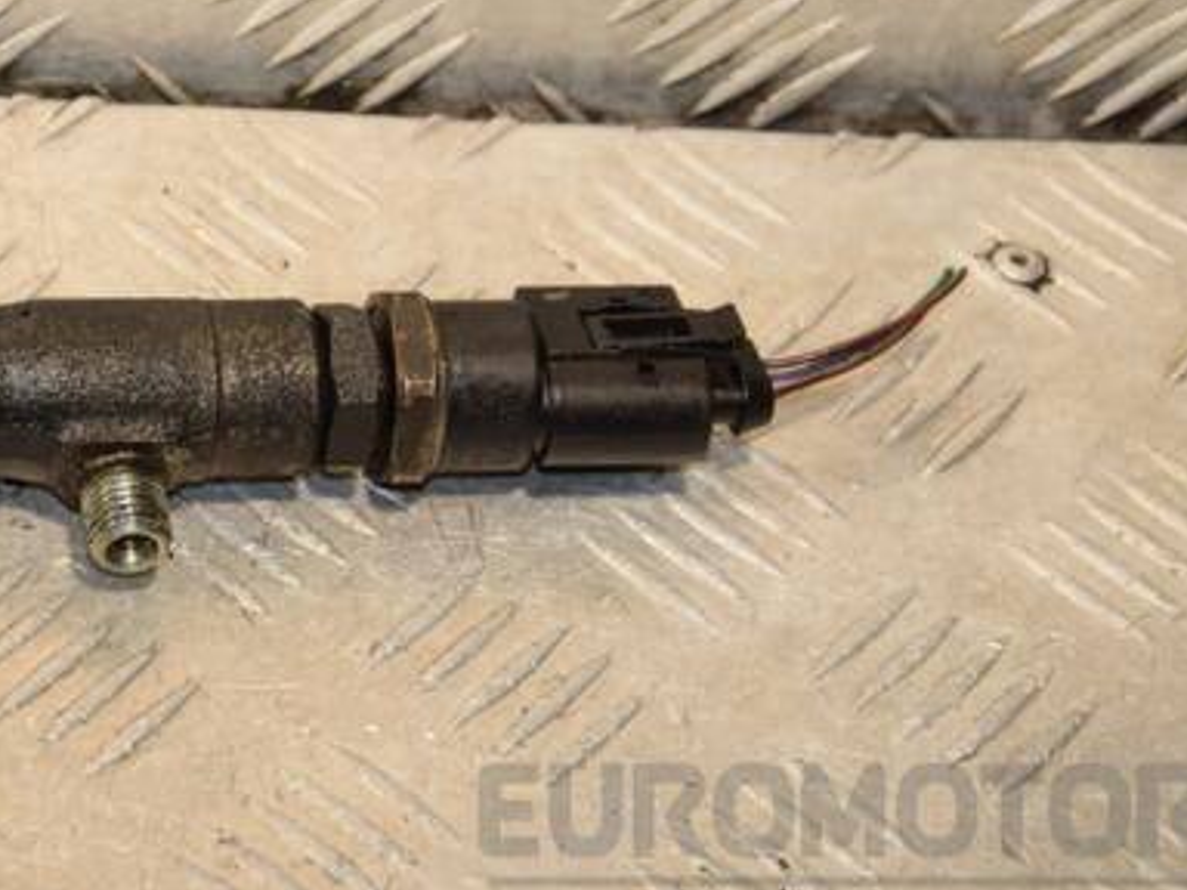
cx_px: 420
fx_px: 6961
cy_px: 399
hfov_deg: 9.7
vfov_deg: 7.3
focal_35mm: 203
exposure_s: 1/200
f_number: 7.1
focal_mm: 90
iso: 800
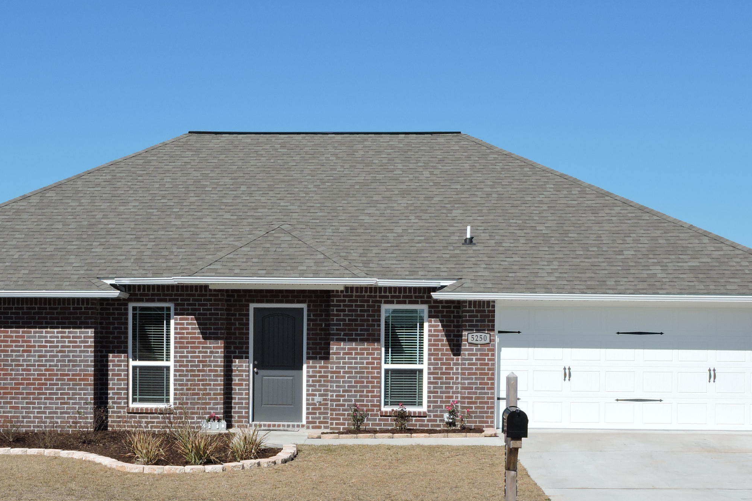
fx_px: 1462
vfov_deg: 19.3
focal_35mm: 70
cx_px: 273
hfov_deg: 28.7
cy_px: 382
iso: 100
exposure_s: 1/1250
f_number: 4
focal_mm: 8.1
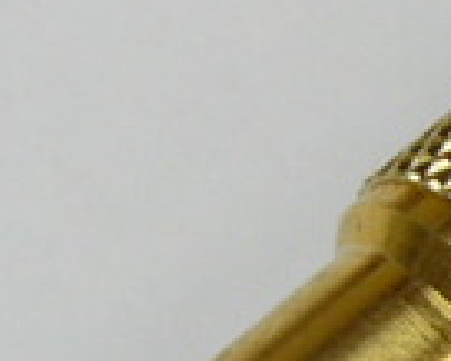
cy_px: 103
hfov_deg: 4.1
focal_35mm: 465
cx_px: 803
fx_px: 6211
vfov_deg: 3.3
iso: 100
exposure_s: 1/30
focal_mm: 12
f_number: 3.2
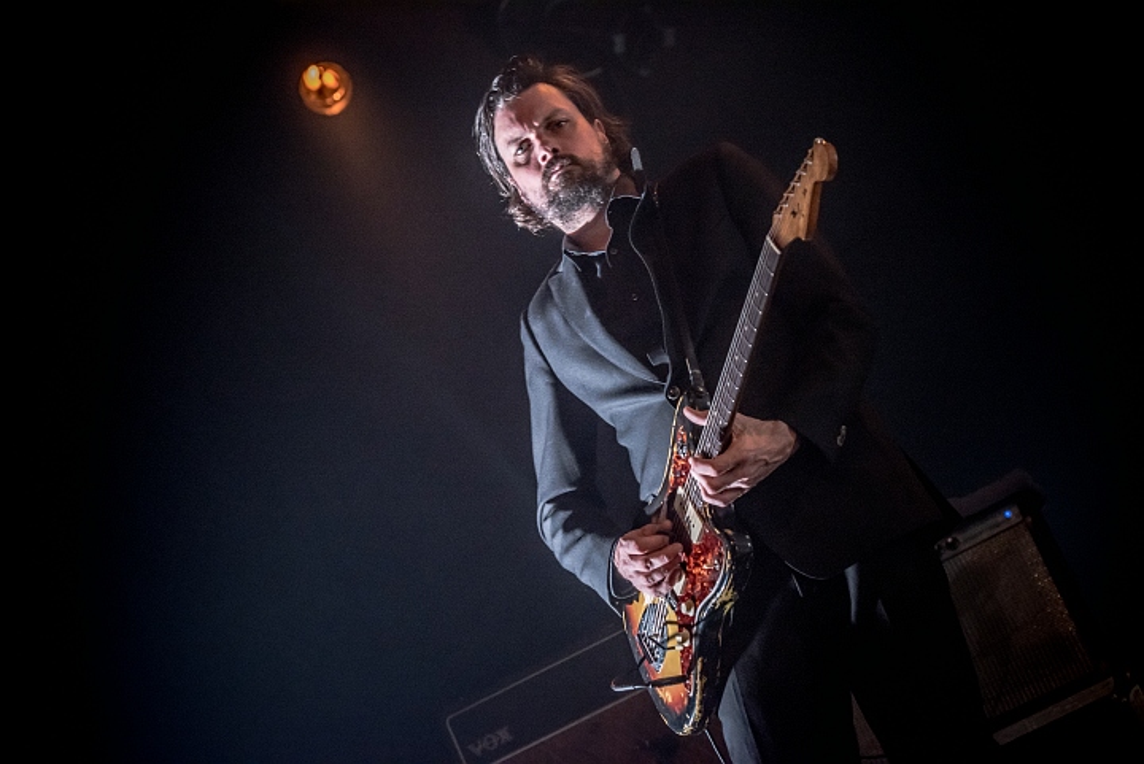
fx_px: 3116
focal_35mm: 98
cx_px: 572
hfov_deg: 20.8
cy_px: 382
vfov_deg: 14.0
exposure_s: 1/80
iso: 2500
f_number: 4.5
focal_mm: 98
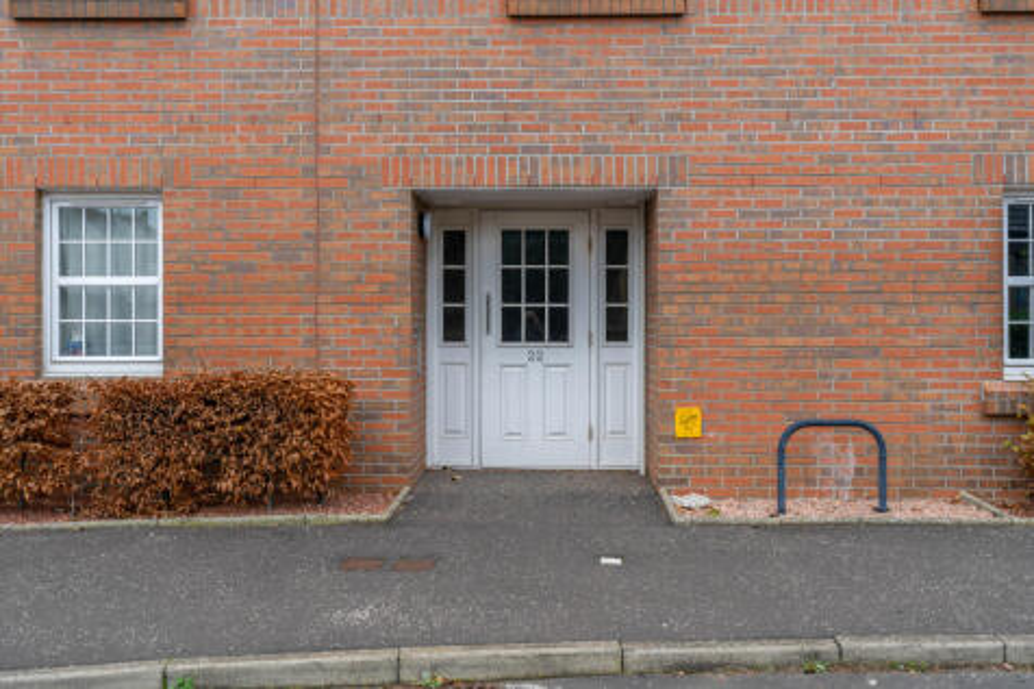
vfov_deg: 37.8
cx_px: 517
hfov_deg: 54.5
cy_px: 344
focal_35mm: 35
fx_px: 1005
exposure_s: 1/160
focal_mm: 35
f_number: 4
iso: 200
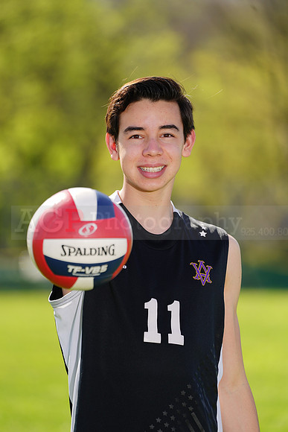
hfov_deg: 3.4
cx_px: 144
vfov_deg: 5.2
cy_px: 216
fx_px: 4797
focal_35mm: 400
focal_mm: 400
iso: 64
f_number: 6.3
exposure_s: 1/200
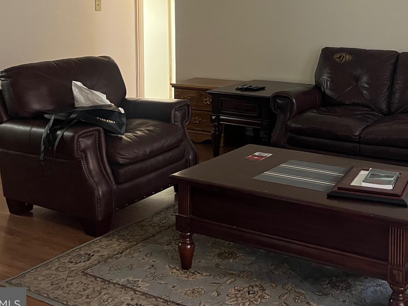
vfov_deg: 28.5
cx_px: 317
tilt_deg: -3.4
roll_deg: -0.2
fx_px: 577
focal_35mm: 49
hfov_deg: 37.7
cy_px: 30
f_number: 1.5
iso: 500
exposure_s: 1/60
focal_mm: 5.7
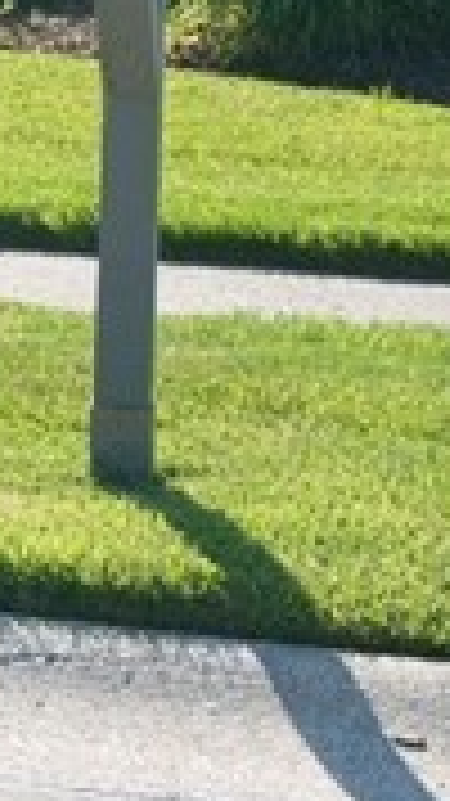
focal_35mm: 224
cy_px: -700
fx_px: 4756
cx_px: -927
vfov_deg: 9.1
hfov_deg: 5.1
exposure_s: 1/80
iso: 125
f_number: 10
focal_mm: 35
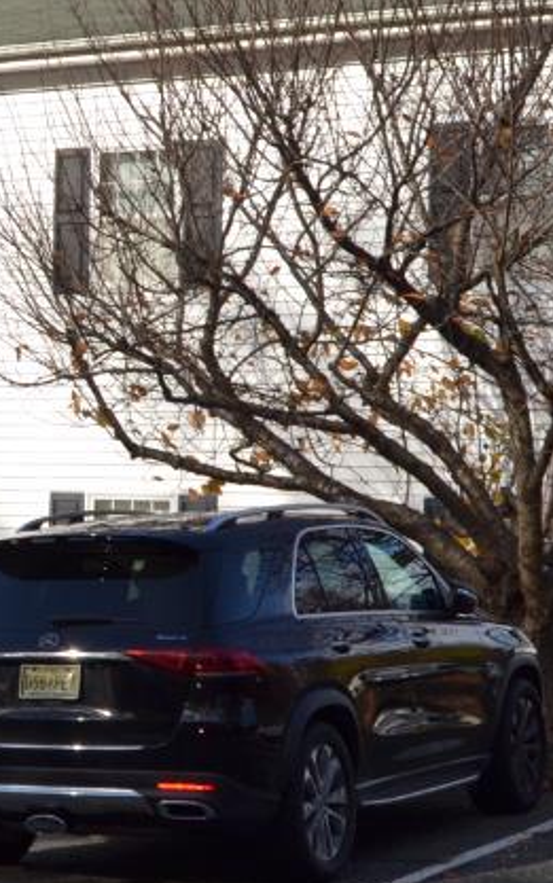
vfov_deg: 21.0
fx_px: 2385
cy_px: 462
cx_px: -290
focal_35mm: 99
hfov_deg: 12.5
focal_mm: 18
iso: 100
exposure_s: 1/200
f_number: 8
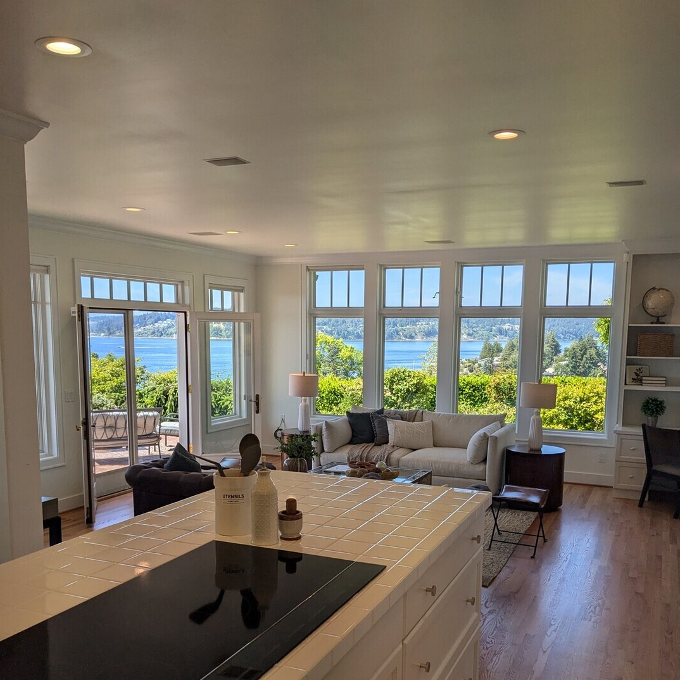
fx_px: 711
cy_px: 428
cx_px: 339
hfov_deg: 51.1
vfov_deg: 50.6
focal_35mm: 32
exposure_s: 1/1300
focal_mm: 4.38
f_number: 1.73
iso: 48
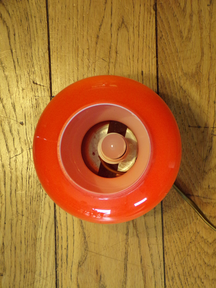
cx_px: 108
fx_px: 824
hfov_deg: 14.9
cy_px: 144
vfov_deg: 19.8
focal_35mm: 99
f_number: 4.2
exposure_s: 1/50
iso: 436
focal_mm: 17.7
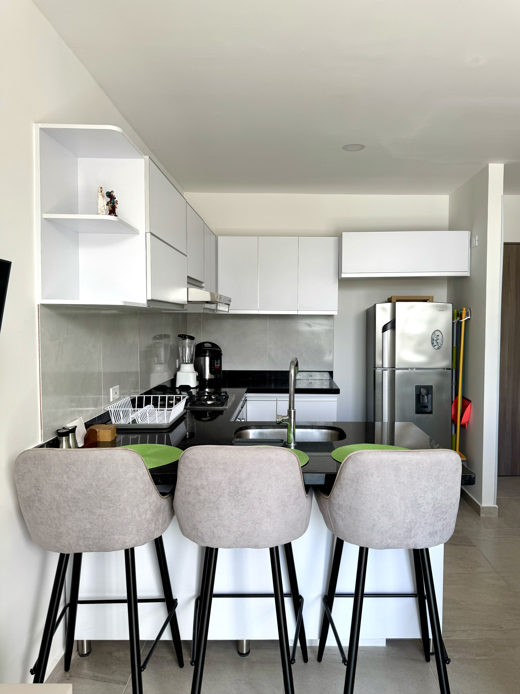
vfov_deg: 71.6
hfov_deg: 56.8
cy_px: 347
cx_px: 260
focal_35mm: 24
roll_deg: +0.3
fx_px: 481
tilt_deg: -1.9
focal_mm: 6.76
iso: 64
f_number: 1.78
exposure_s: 1/253
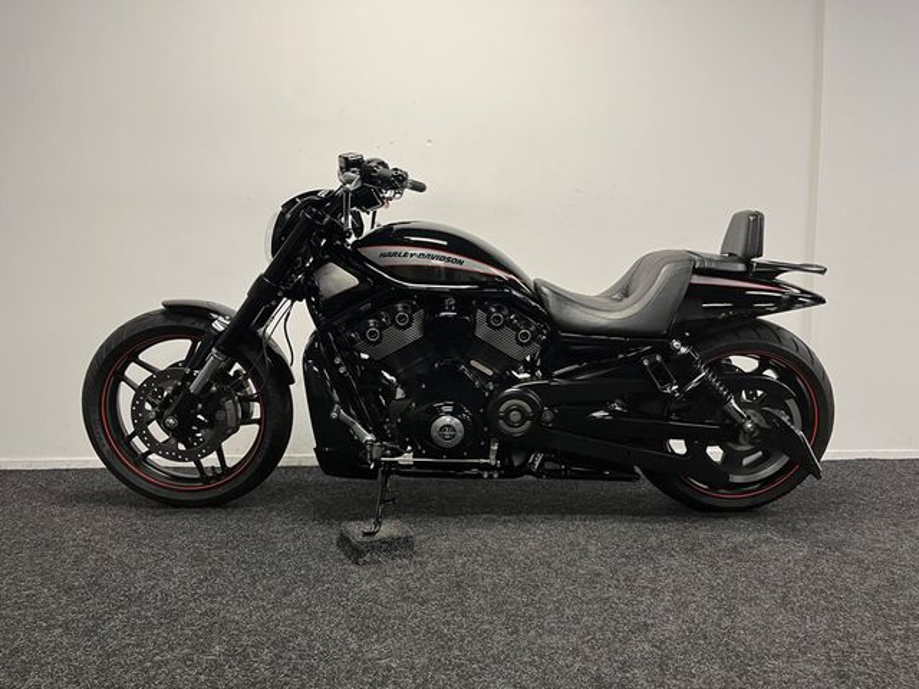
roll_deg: +0.2
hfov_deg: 67.3
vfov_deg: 53.1
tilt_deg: -4.5
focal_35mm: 26
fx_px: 690
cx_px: 460
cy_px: 344
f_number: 1.6
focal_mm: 5.1
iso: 100
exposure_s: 1/50
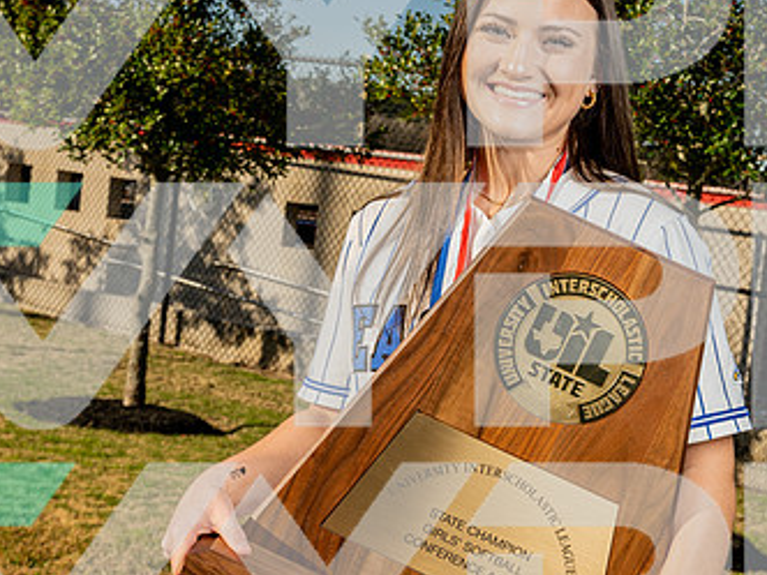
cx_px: 430
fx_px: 1640
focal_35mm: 74
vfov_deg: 19.9
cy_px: 306
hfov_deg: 26.3
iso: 125
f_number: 10
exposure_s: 1/250
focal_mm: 44
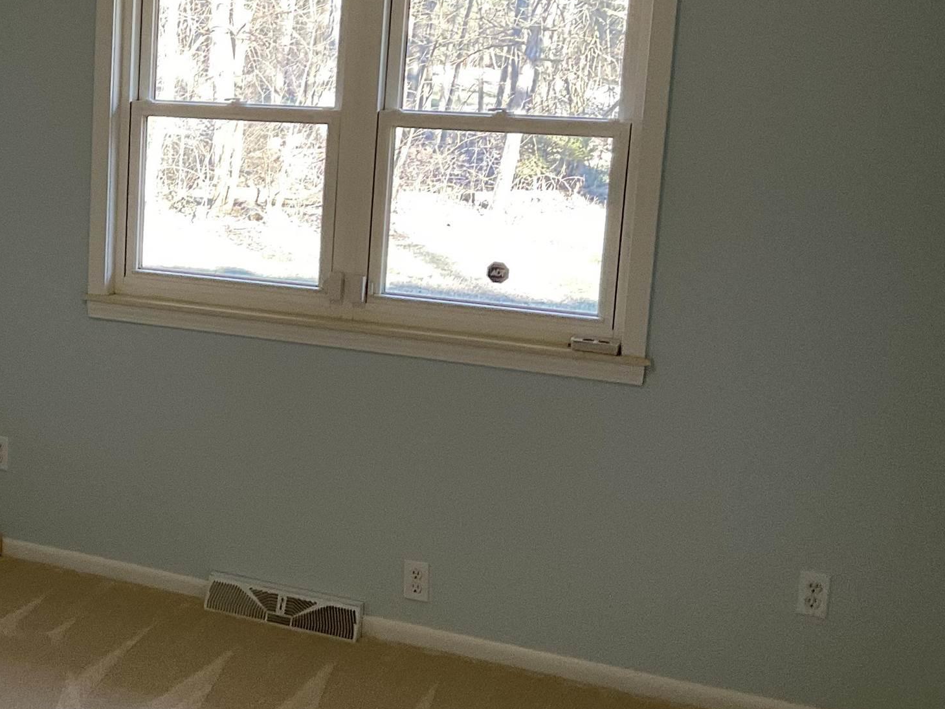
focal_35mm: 61
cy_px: 304
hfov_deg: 29.2
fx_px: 1665
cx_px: -44
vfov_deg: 24.0
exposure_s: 1/60
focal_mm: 3
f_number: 1.8
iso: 80
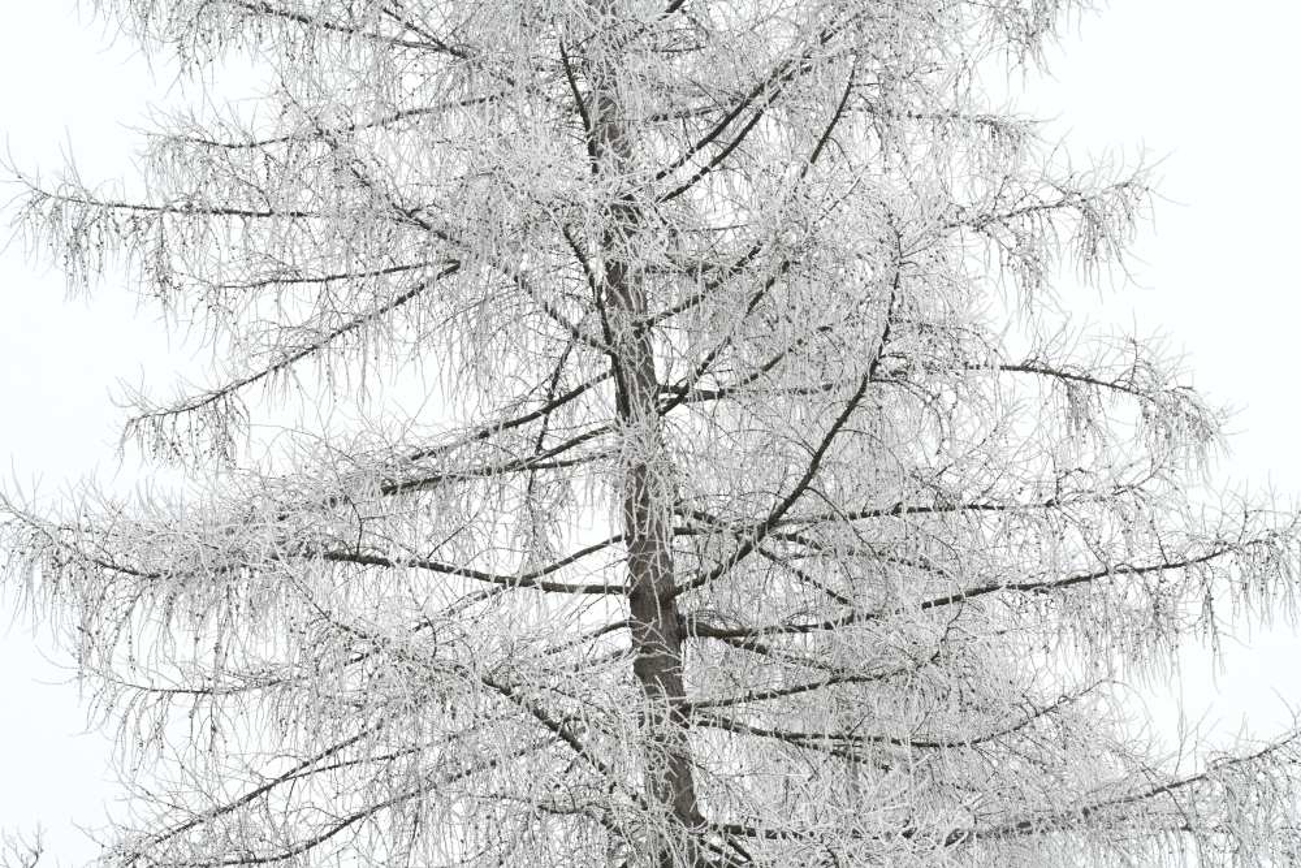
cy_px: 434
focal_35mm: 105
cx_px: 650
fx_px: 3795
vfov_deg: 13.0
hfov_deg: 19.5
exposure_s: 1/500
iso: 5000
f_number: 20
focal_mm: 105
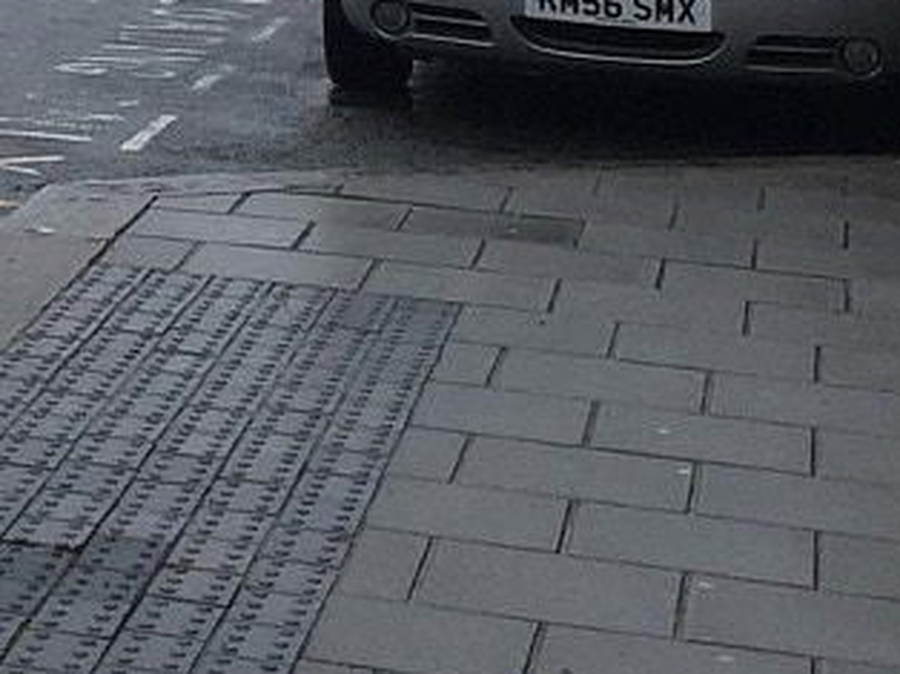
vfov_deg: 9.2
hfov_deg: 12.7
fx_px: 3845
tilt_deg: +5.5
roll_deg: -1.7
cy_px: -777
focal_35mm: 148
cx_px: -459
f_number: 2.2
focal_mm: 4.15
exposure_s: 1/494
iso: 32
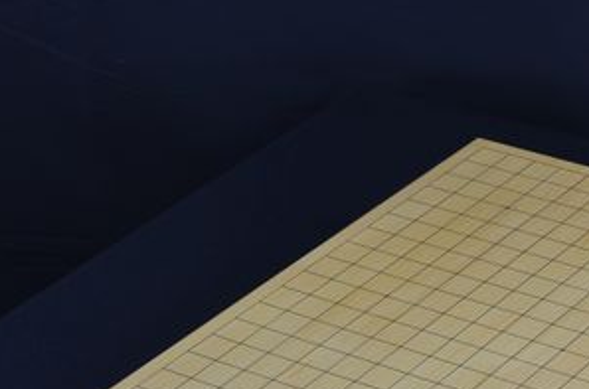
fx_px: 2301
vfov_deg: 9.6
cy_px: 385
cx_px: 547
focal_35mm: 141
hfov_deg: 14.4
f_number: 8
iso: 400
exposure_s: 1/30
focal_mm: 40
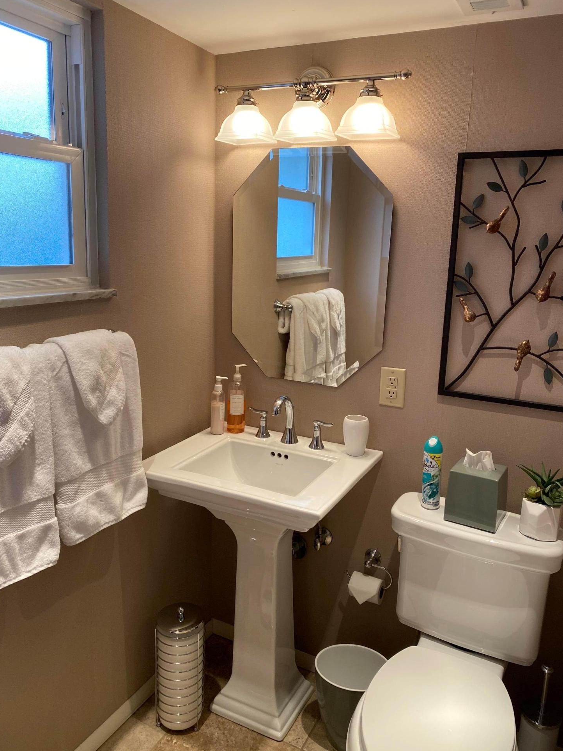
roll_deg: -1.9
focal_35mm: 27
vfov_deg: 65.3
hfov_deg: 51.3
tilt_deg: -11.2
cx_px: 278
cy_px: 364
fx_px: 586
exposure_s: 1/120
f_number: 1.8
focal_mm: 4.25
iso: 125
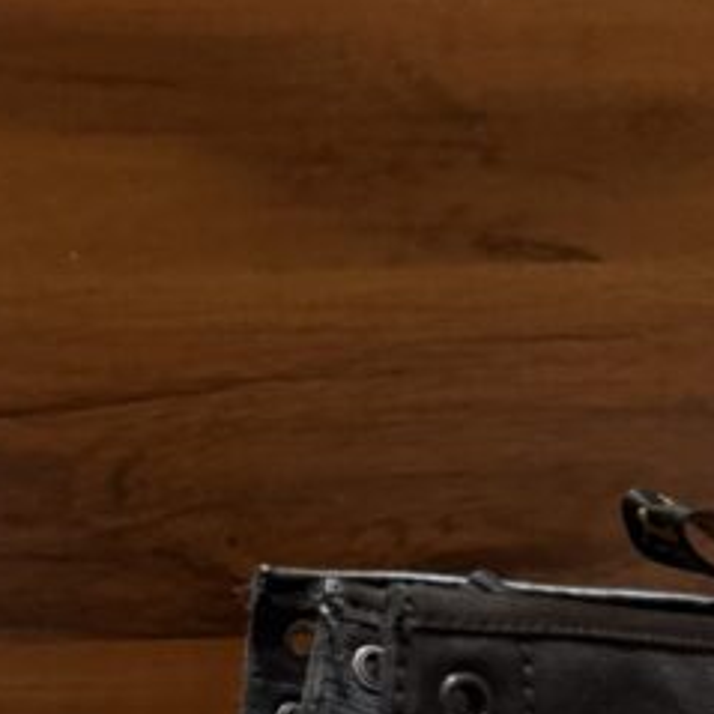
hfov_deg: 21.5
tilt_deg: -14.4
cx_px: 205
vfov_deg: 19.3
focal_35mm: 80
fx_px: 1867
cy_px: 1022
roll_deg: +0.5
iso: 400
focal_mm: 6.76
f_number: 1.78
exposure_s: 1/50
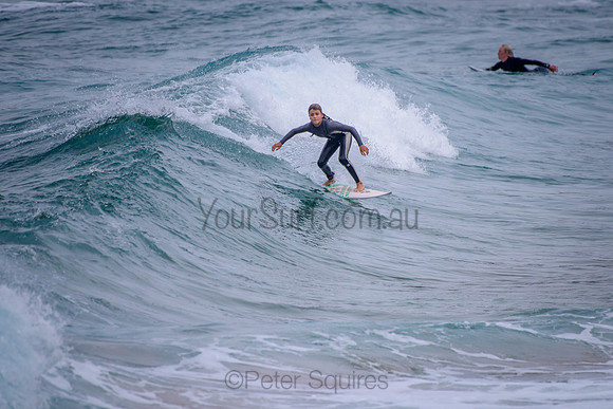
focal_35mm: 613
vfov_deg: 2.2
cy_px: 189
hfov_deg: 3.4
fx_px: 10441
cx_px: 325
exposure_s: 1/2000
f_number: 5.6
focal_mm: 500
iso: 125
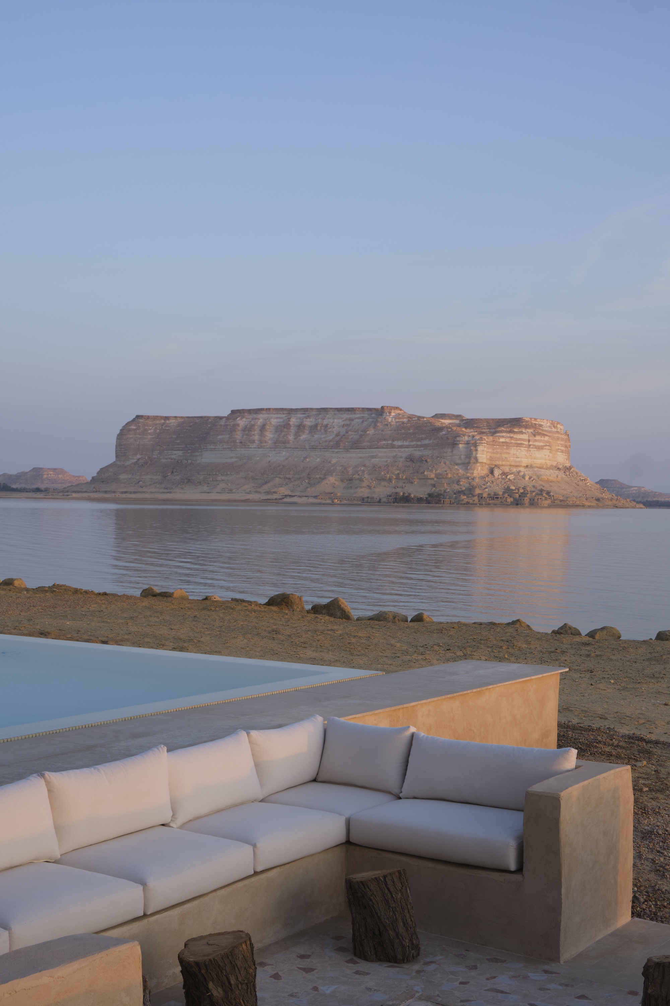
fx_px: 1340
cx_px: 335
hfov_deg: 28.1
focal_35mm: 48
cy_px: 503
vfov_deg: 41.1
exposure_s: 1/60
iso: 200
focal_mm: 32.1
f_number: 8
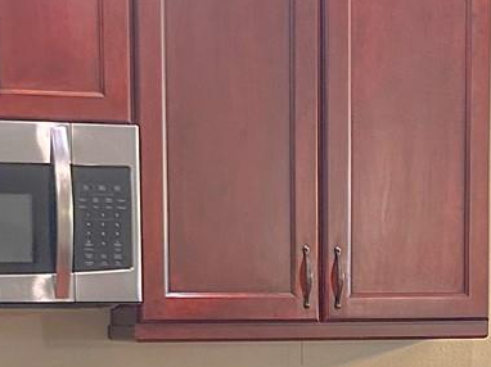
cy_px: 417
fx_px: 1545
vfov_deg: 13.3
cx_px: 289
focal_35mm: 109
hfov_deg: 18.0
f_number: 1.5
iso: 250
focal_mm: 5.7
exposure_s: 1/60
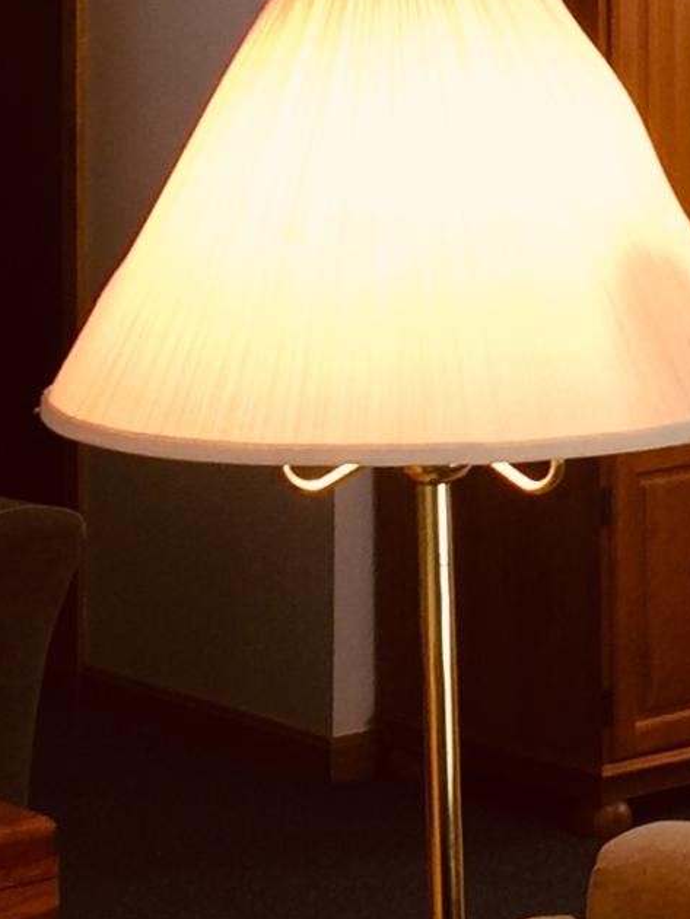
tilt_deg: -5.1
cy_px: 136
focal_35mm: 138
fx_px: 3665
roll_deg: -1.2
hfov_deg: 10.7
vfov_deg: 14.2
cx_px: 528
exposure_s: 1/15
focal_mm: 4.15
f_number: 2.2
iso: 32
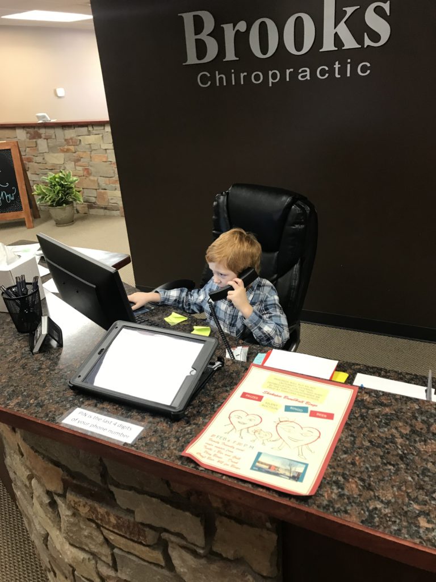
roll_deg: +6.3
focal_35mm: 28
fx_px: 470
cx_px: 218
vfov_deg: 63.4
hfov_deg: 49.7
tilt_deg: -23.3
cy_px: 291
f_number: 1.8
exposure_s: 1/17
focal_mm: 3.99
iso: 40
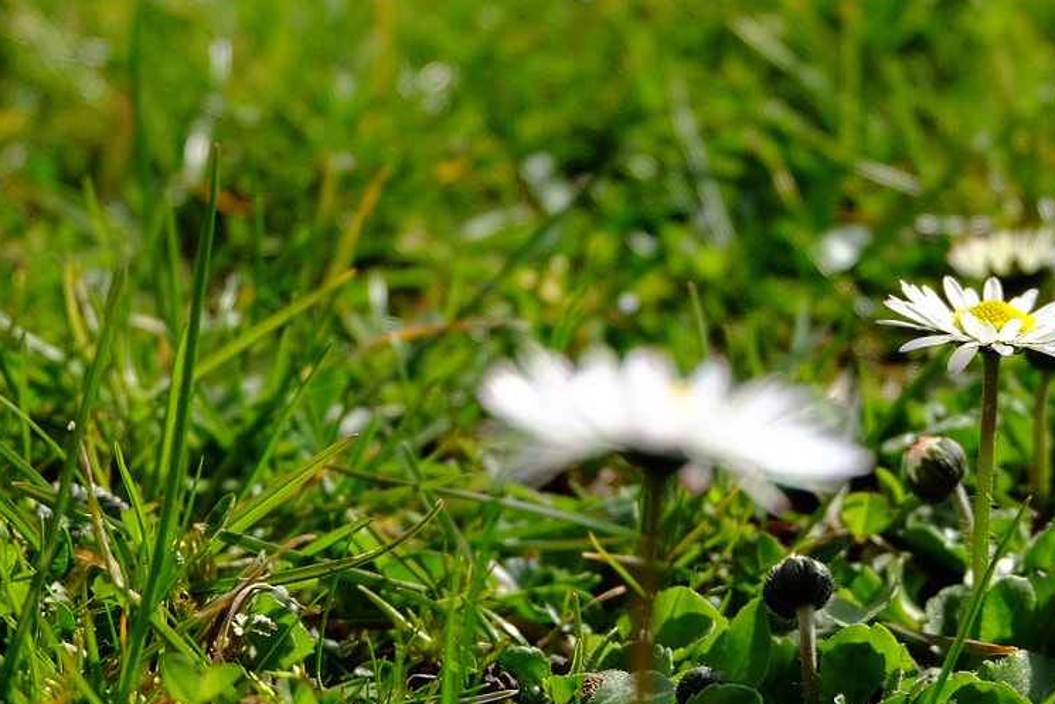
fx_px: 2960
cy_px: 495
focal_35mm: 101
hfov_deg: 20.2
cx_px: 641
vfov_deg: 13.5
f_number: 4.7
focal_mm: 31
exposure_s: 1/680
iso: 200
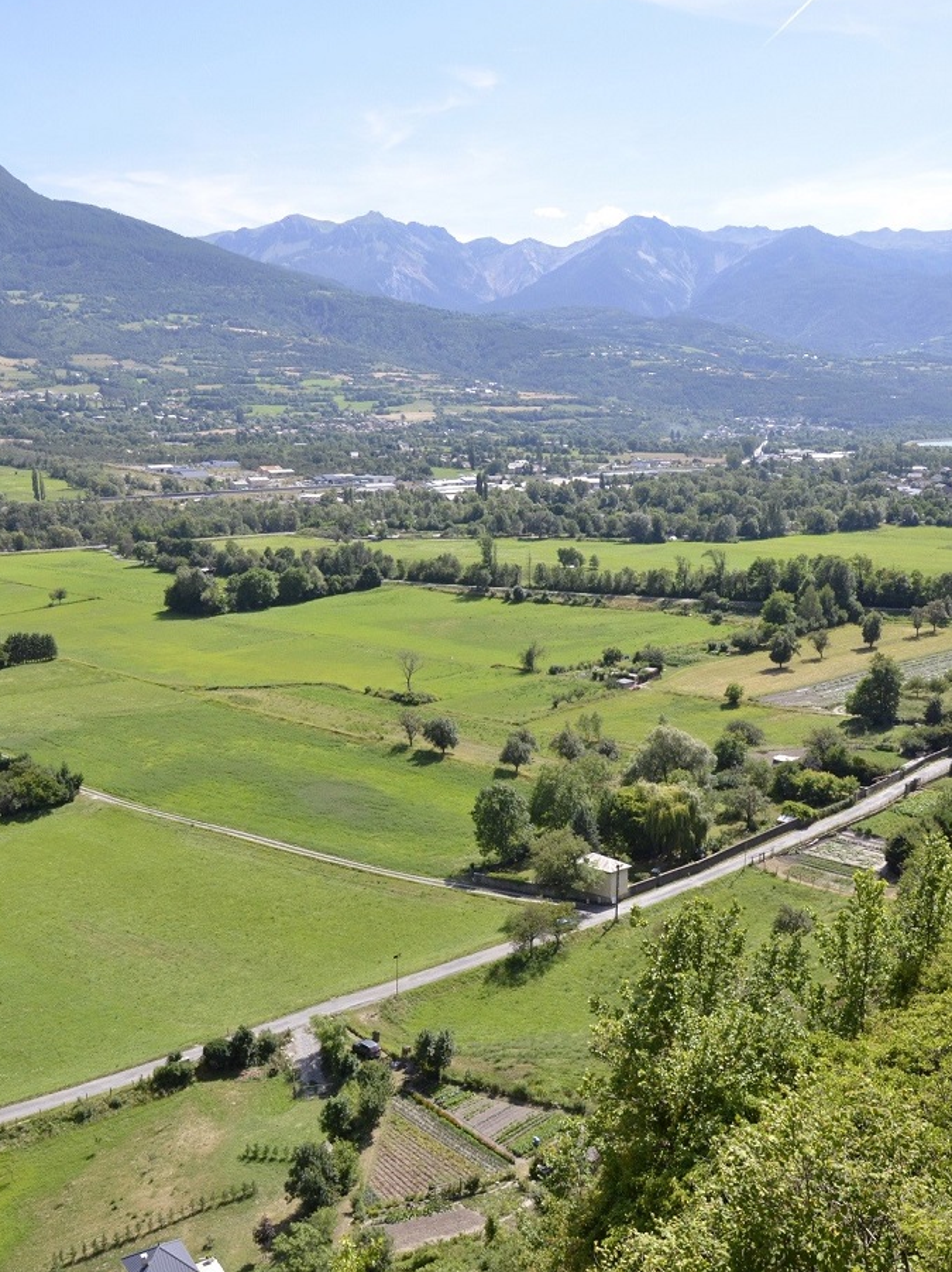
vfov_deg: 51.4
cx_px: 477
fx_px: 1321
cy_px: 640
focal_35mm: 36
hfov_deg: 39.6
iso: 1600
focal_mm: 22
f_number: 14
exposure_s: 1/800
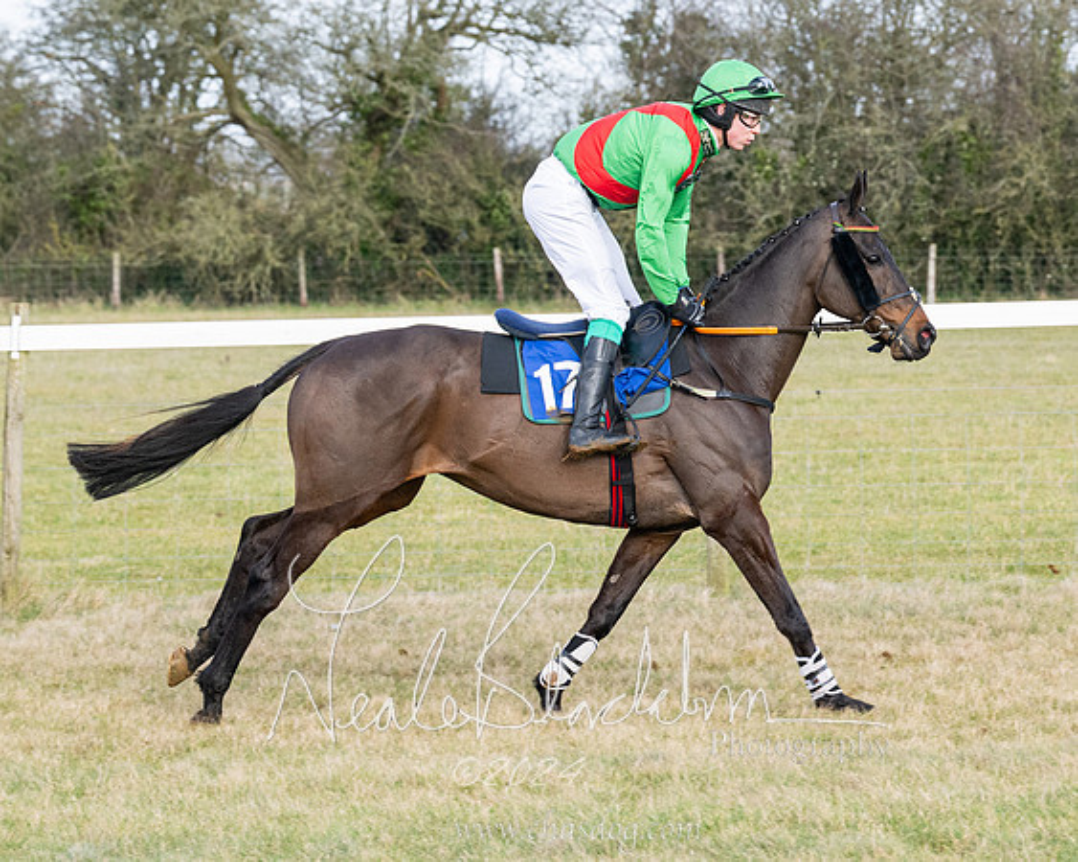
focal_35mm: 197
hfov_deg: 9.8
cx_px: 729
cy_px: 481
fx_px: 6270
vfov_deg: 7.9
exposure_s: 1/800
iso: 400
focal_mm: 91
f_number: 5
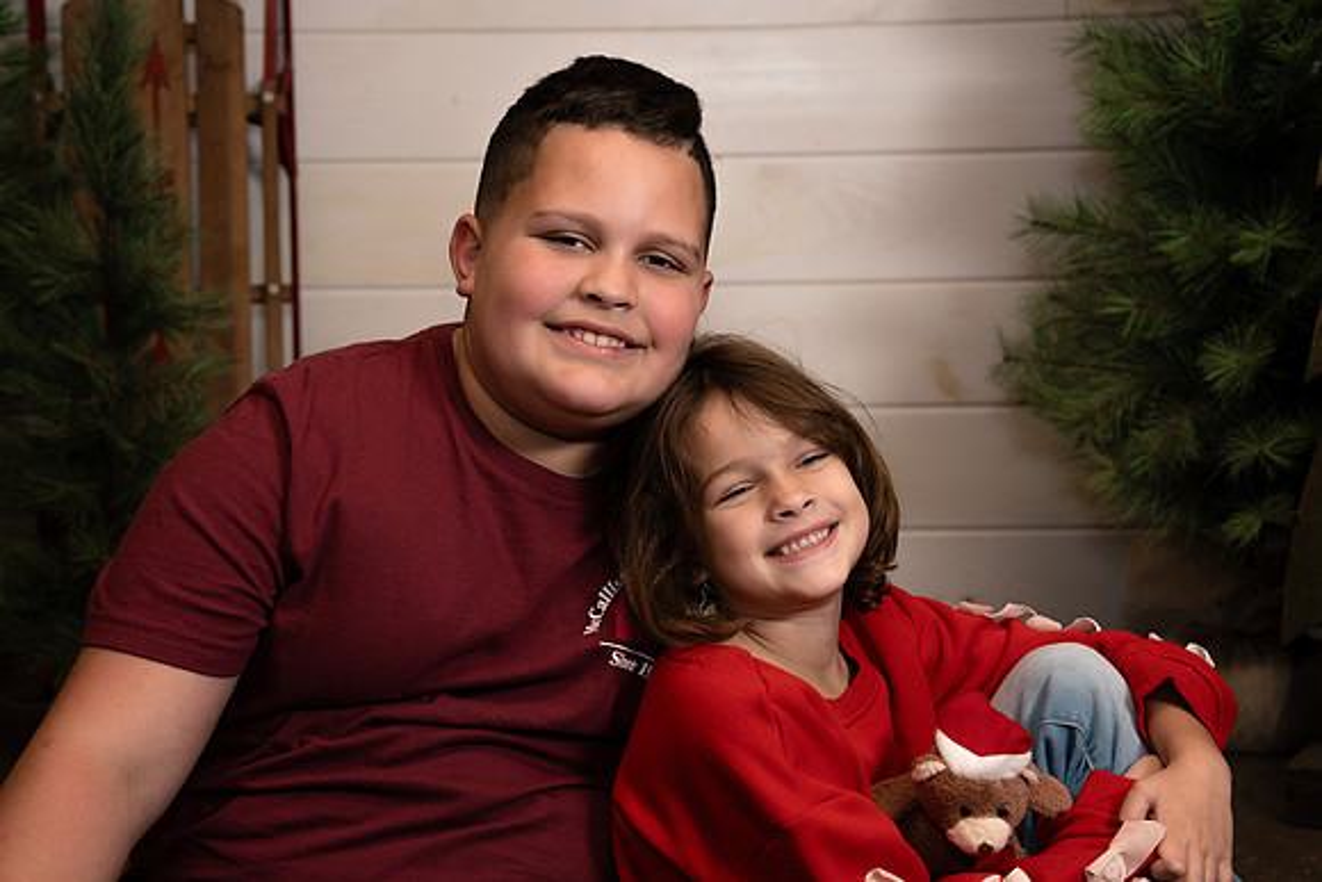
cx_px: 661
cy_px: 441
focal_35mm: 65
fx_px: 2387
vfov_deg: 20.9
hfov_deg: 31.0
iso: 400
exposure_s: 1/250
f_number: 6.3
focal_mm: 65
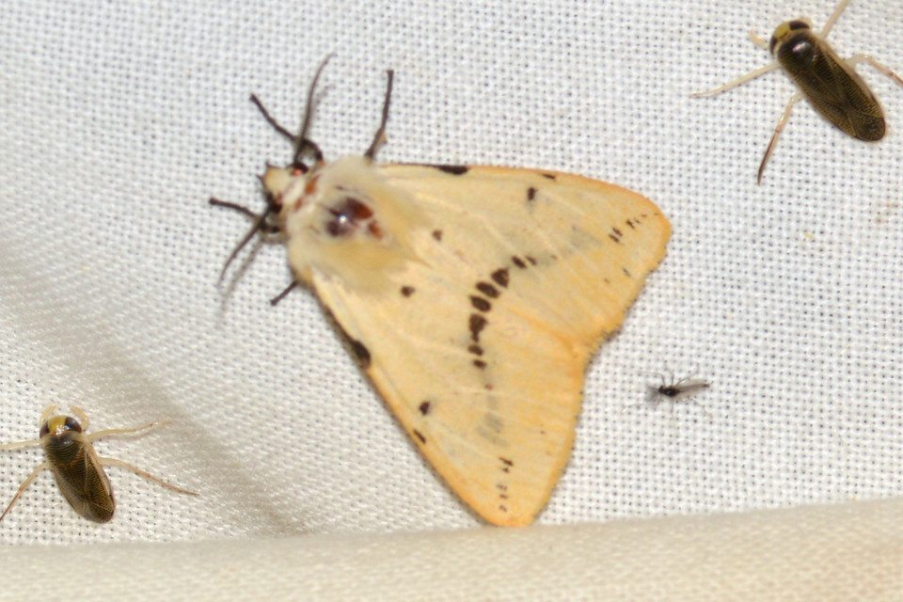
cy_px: 301
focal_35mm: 150
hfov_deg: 13.7
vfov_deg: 9.1
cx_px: 452
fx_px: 3762
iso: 100
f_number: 18
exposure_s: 1/200
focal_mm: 100
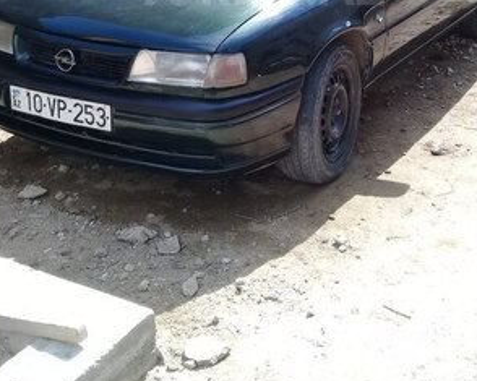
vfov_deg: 27.7
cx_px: 260
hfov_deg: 36.6
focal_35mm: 51
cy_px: -13
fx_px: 720
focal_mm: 3.3
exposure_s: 1/524
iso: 50
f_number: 2.2
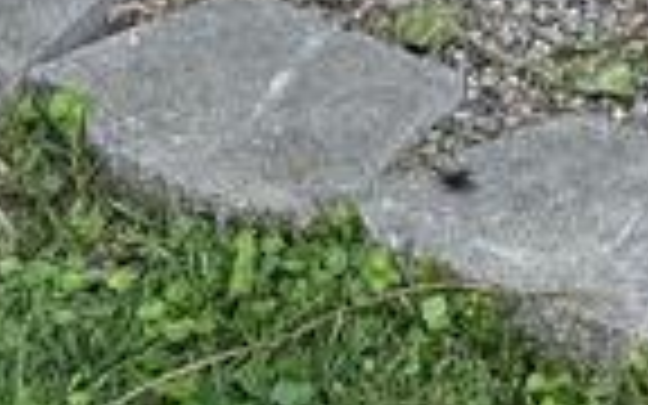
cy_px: -1224
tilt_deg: -12.0
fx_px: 3196
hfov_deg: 10.6
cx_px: 1296
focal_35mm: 181
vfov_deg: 6.1
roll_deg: +2.0
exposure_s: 1/858
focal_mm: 6.76
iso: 100
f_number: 1.78
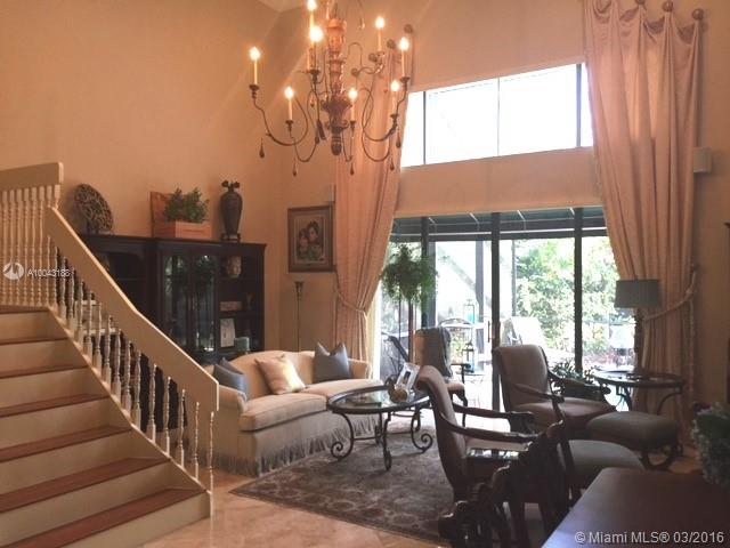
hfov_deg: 61.7
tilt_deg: +0.8
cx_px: 365
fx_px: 612
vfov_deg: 48.2
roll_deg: -1.7
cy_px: 274
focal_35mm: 29
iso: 50
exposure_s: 1/15
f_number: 2.2
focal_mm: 4.15
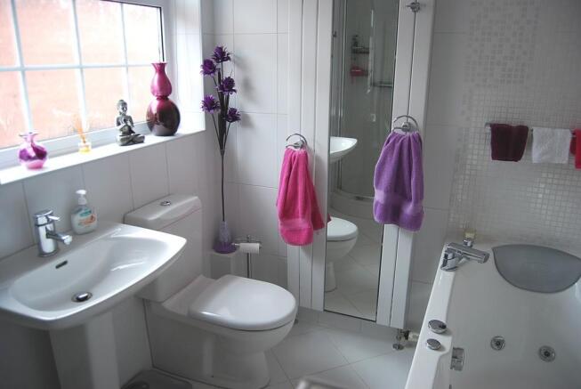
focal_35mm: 27
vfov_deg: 48.0
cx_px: 290
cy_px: 194
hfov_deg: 67.3
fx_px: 436
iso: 200
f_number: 4
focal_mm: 18
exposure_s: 1/60
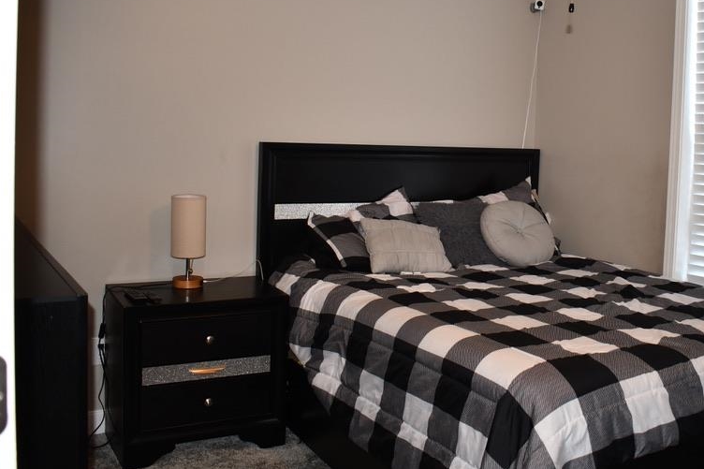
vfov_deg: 34.0
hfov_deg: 49.0
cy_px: 175
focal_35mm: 39
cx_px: 449
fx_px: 762
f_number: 3.5
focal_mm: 18
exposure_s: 1/60
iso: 400
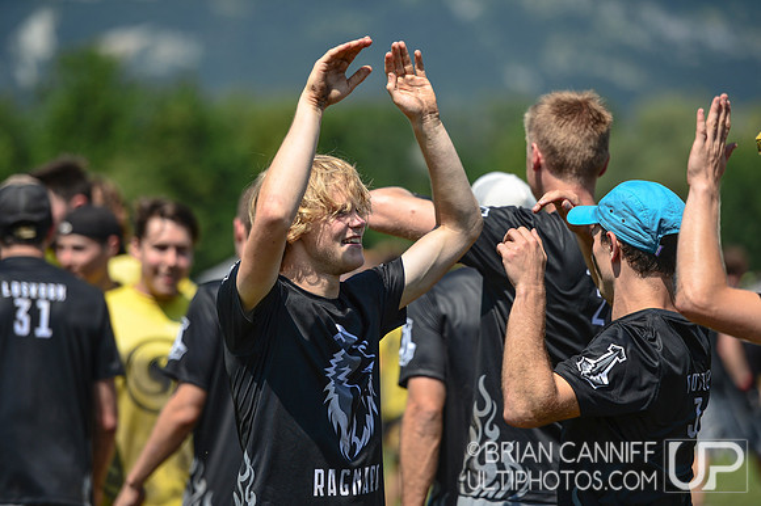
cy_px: 253
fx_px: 3908
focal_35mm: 185
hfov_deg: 11.1
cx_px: 380
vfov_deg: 7.4
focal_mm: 185
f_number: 2.8
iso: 200
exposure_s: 1/4000
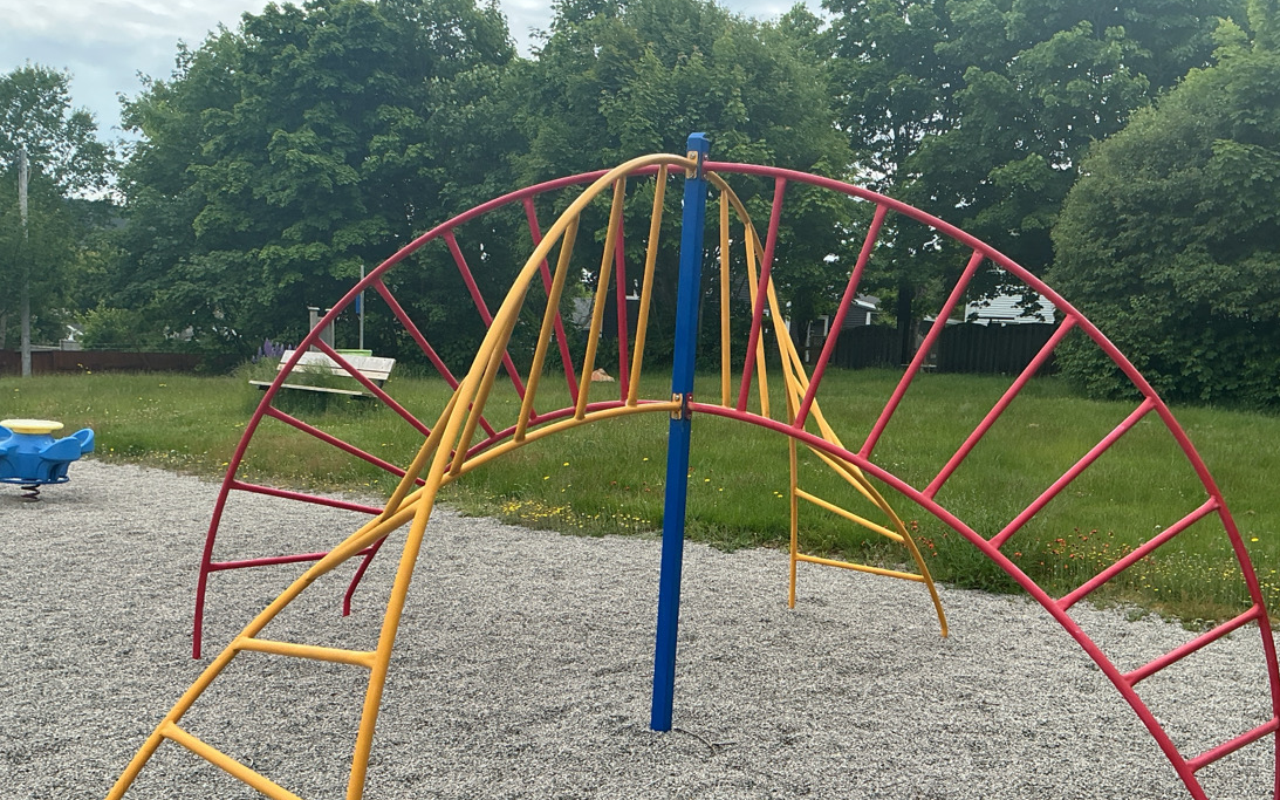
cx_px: 693
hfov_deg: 53.9
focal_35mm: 36
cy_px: 498
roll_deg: -1.1
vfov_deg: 35.1
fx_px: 1256
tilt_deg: -6.1
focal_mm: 3
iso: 25
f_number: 1.8
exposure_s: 1/962
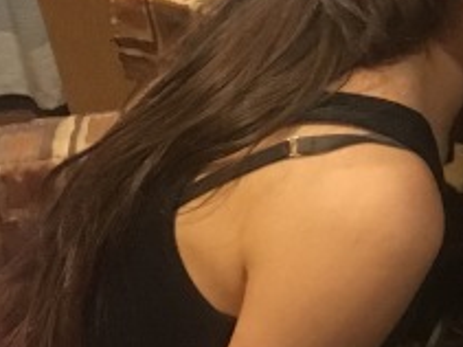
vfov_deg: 10.4
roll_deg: +3.0
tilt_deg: -22.7
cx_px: 829
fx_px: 1885
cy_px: 2
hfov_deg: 12.8
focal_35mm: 141
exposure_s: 1/15
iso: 250
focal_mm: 4.15
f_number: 2.2
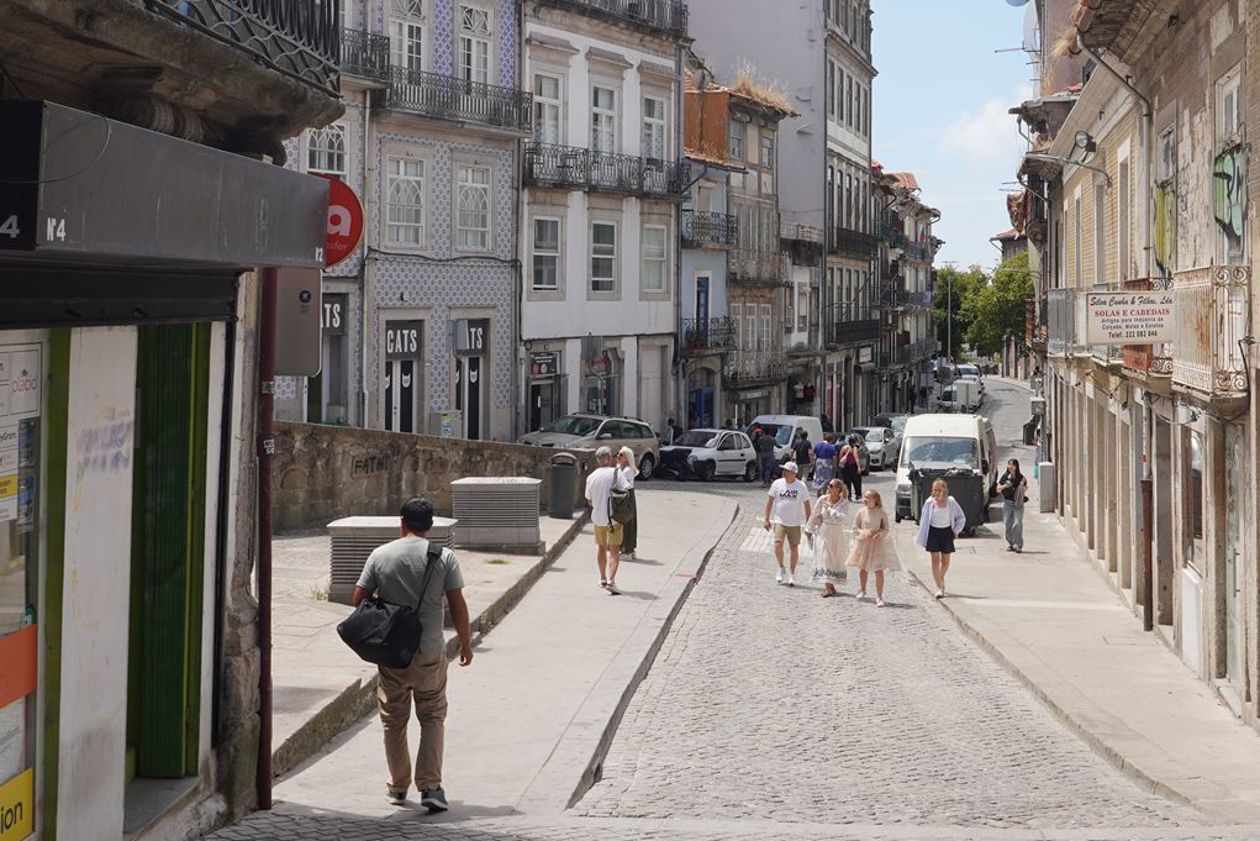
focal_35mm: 47
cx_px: 840
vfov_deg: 28.4
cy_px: 254
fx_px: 1645
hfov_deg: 41.4
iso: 100
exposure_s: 1/100
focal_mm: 24
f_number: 13
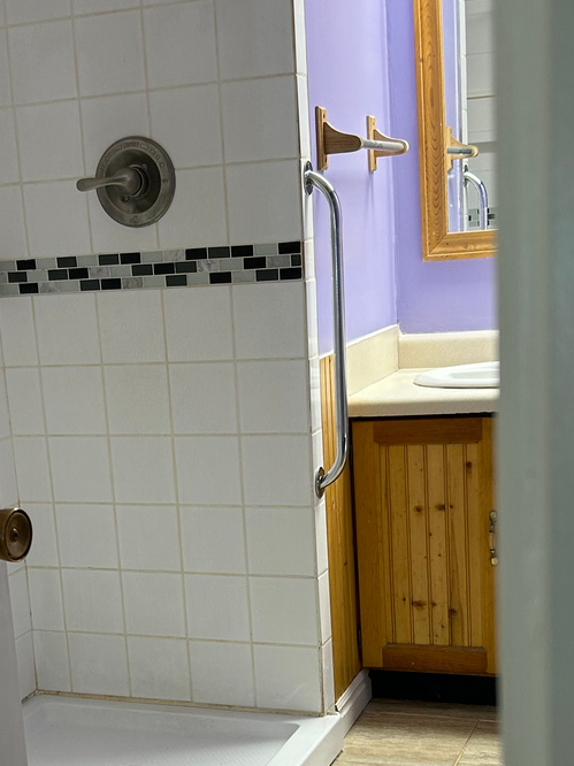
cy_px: 562
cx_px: 174
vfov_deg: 31.7
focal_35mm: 60
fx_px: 1327
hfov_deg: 24.2
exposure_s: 1/60
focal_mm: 5.7
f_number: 1.5
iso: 64
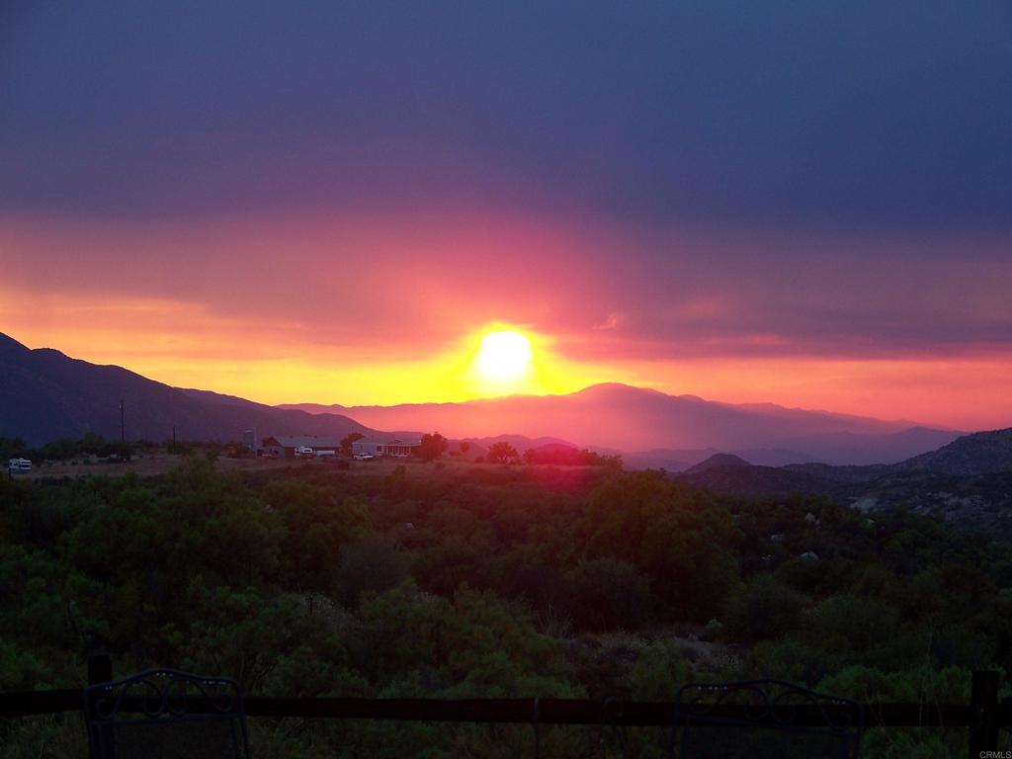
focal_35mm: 126
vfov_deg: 11.8
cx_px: 506
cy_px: 380
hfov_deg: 15.6
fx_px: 3684
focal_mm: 21.1
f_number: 3.2
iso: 64
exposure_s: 1/40
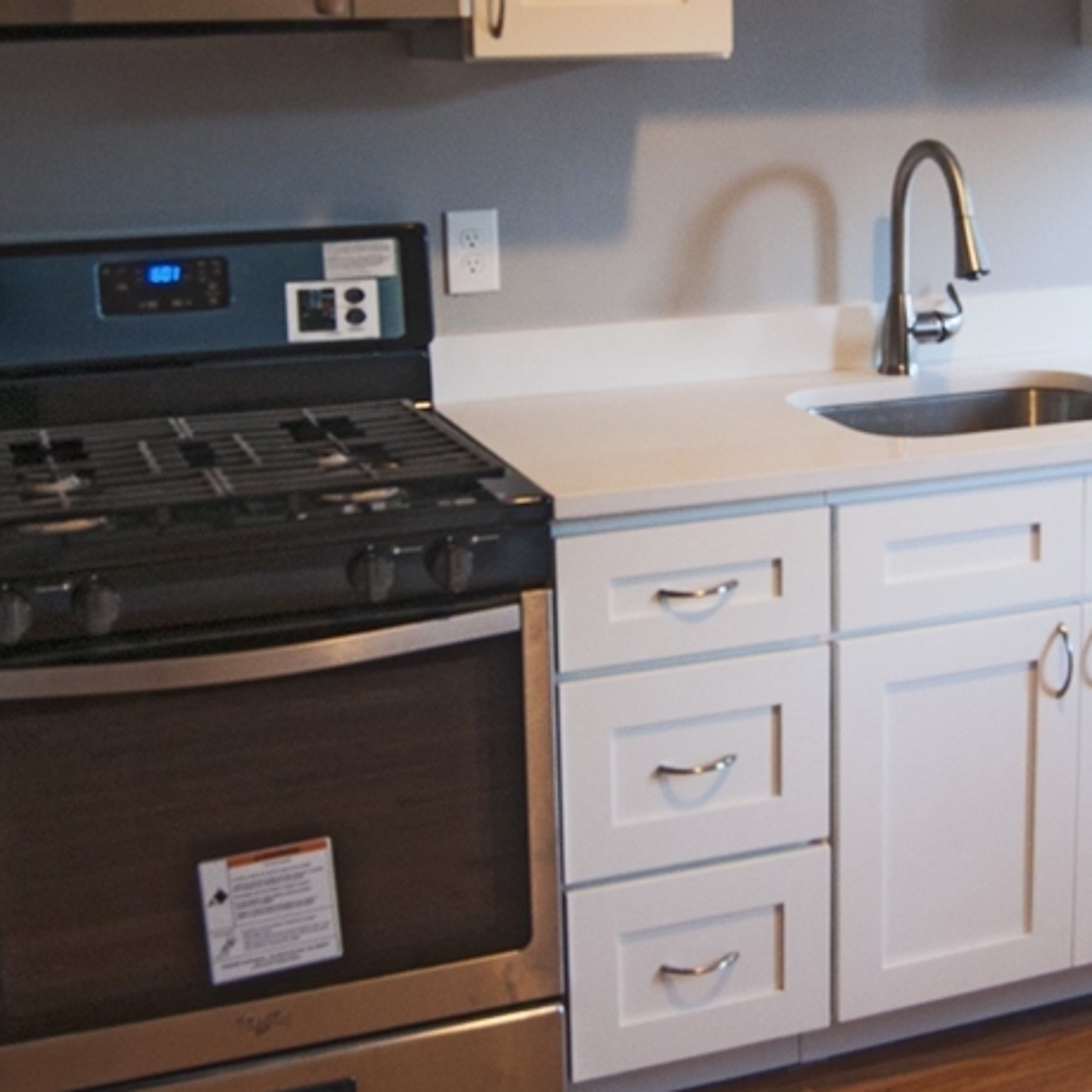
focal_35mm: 51
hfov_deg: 33.1
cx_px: 729
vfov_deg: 32.9
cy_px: 313
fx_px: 1820
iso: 400
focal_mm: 18
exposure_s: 1/60
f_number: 4
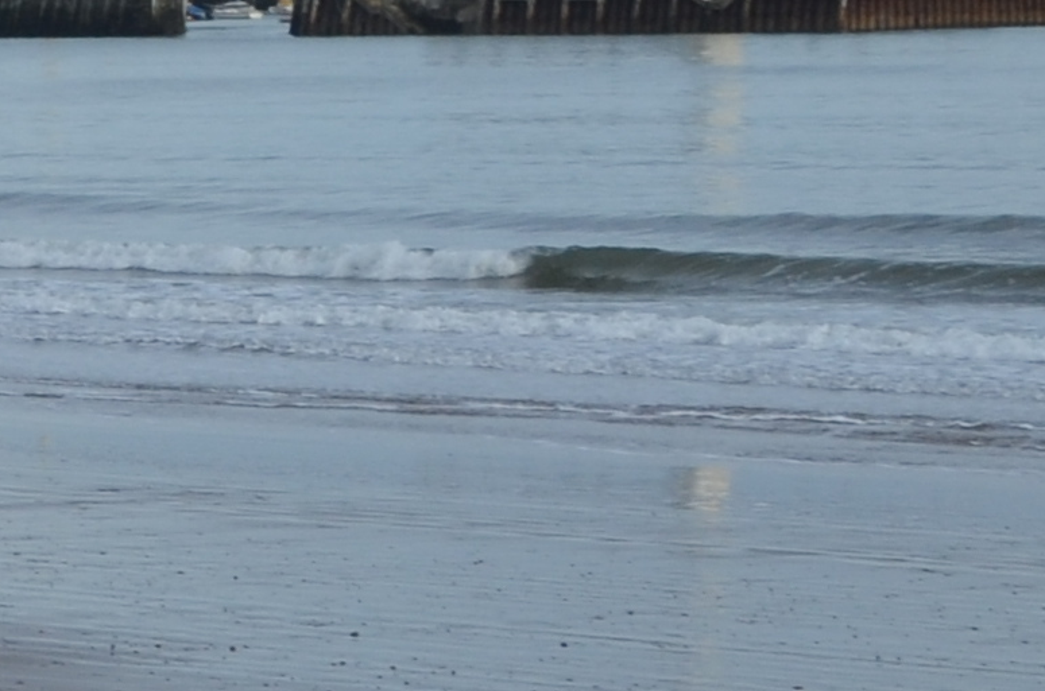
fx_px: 6632
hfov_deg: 7.9
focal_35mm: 229
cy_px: 280
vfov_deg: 6.0
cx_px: -2016
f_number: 8
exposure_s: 1/250
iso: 200
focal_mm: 24
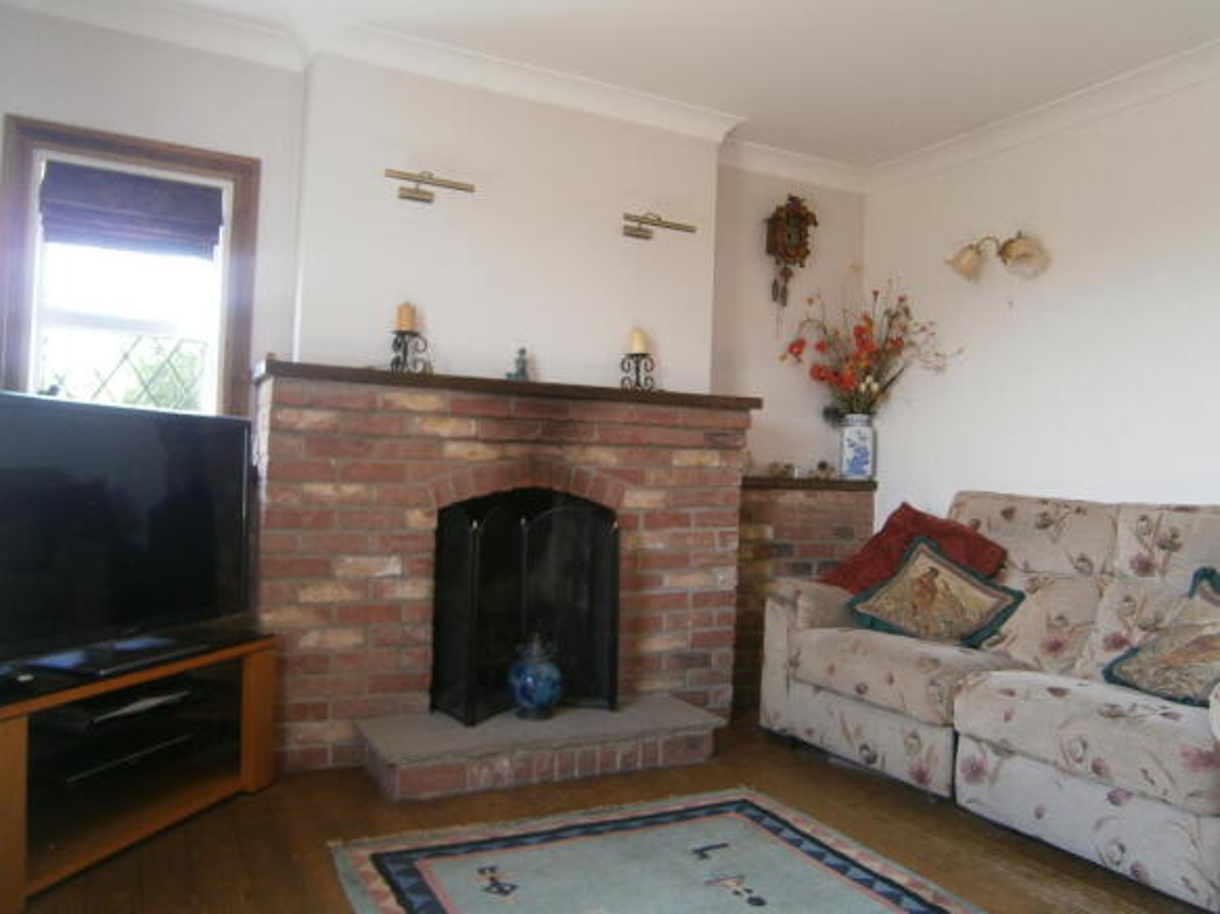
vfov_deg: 53.0
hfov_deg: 67.3
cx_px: 610
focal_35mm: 26
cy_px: 457
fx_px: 916
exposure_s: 1/30
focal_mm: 4.7
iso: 100
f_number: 2.8
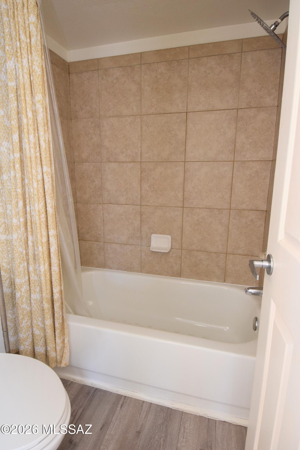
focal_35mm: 18
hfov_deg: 67.4
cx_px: 150
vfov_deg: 90.0
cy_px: 225
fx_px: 225
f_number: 7.1
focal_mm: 12
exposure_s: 1/60
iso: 1100
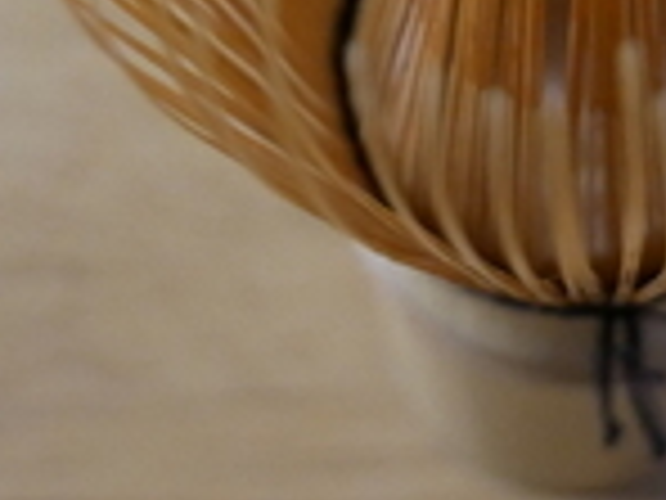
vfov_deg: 8.1
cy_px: -322
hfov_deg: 11.0
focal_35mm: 179
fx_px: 3444
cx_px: 490
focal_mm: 22
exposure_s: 1/60
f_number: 4.2
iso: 2000
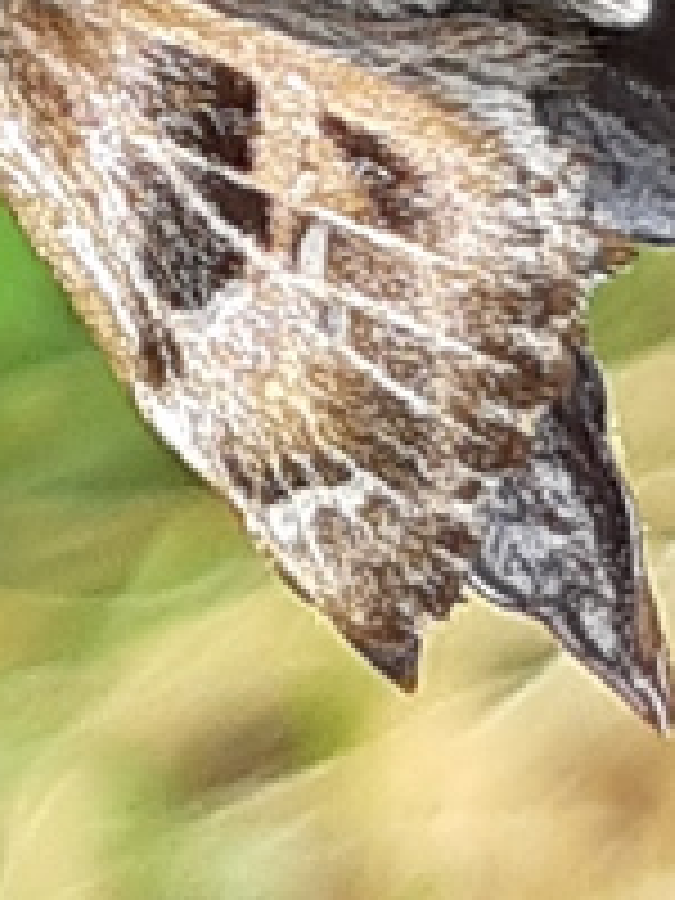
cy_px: -108
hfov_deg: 17.8
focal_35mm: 83
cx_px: 346
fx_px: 2158
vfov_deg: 22.2
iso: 40
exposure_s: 1/175
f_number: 1.7
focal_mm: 3.93
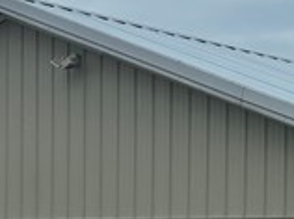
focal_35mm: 169
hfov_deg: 11.0
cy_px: 278
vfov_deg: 8.6
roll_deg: -1.9
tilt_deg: -0.2
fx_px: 1433
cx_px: 508
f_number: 1.6
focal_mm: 5.96
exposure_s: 1/2062
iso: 50
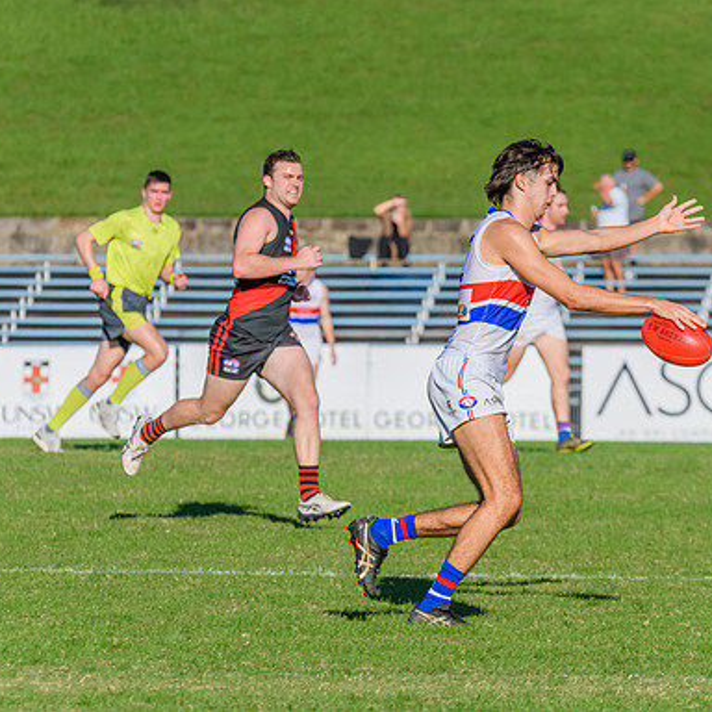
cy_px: 284
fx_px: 10286
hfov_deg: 4.0
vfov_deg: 4.0
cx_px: 419
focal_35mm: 442
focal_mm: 280
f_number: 11
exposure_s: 1/2000
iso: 800
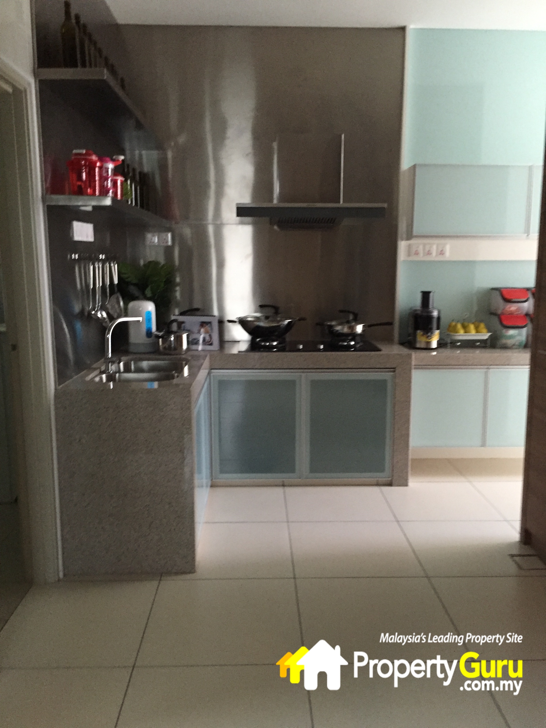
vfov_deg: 61.7
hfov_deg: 48.2
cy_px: 364
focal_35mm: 29
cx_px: 273
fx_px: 610
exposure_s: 1/25
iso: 250
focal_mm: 4.15
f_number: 2.2
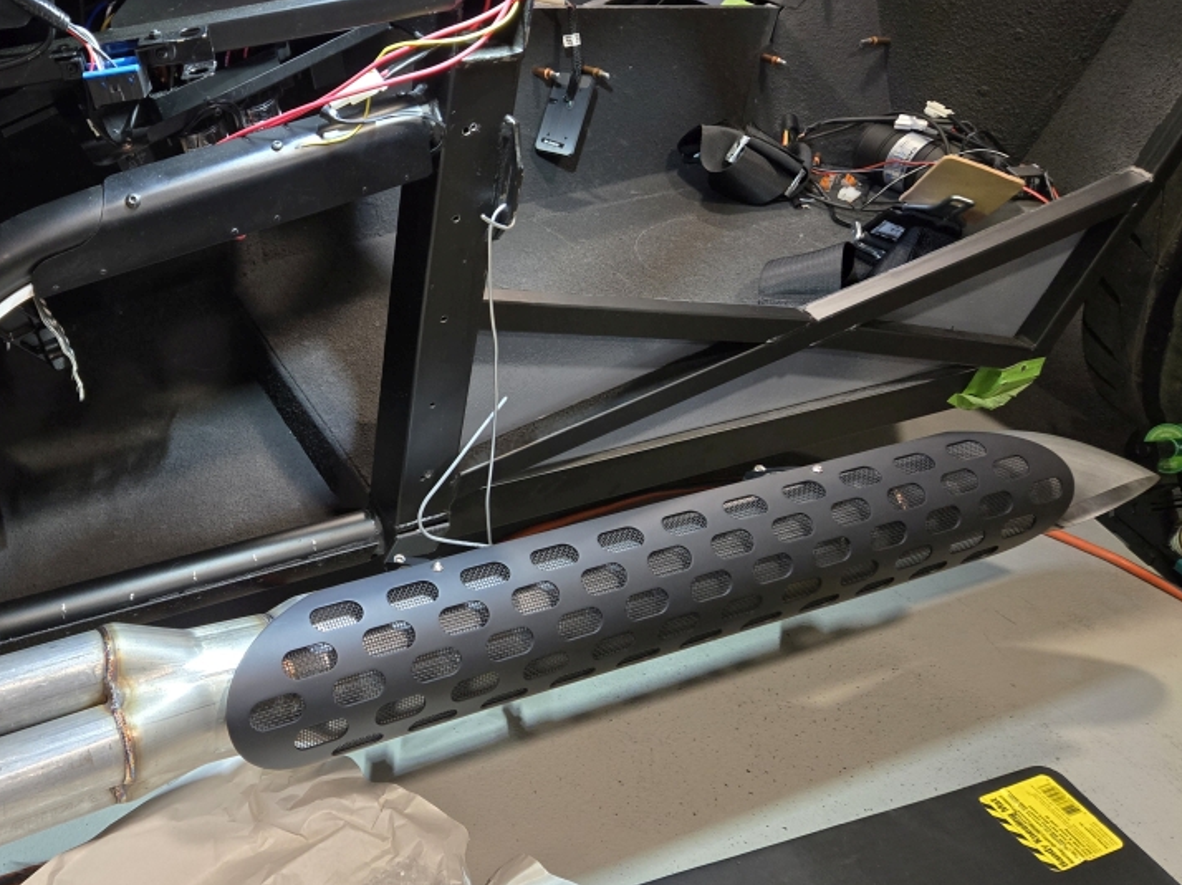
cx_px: 353
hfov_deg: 53.7
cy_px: 427
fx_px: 1126
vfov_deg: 42.9
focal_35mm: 33
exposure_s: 1/60
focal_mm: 5.4
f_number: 1.8
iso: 1000
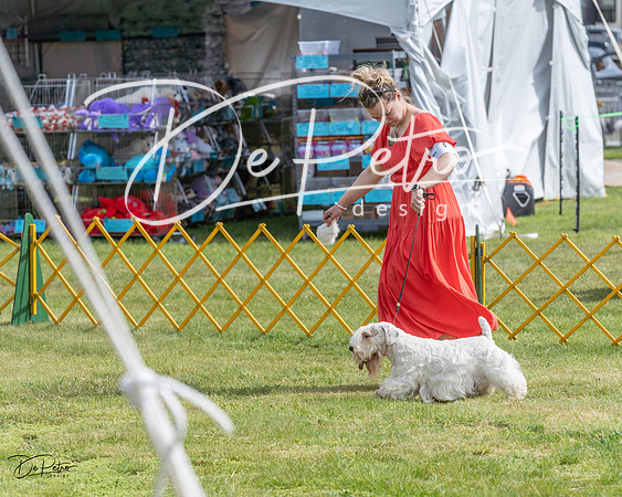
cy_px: 259
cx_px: 311
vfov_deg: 8.7
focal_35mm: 178
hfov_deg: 10.8
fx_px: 3278
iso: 200
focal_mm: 152
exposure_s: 1/1250
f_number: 5.6
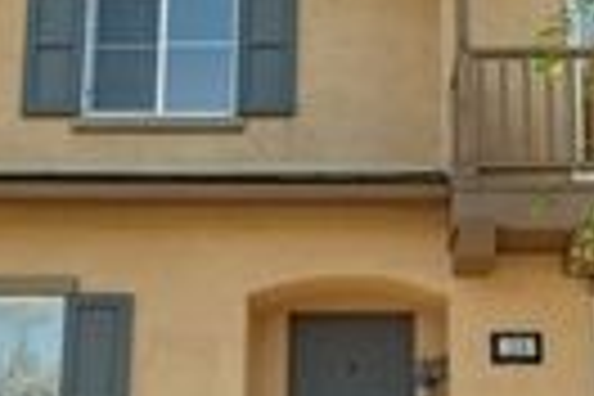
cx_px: 360
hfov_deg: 26.6
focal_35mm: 76
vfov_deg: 17.8
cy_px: 299
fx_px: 1254
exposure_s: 1/250
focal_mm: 20
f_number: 8
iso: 200
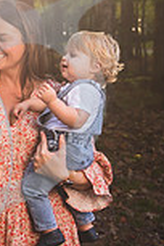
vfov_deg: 21.3
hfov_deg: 13.9
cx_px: -64
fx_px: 642
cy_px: 34
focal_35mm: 94
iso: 100
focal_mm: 32
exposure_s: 1/200
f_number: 2.8
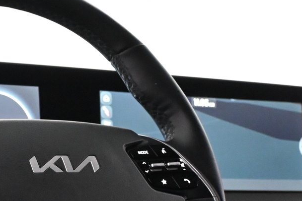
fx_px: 1006
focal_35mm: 120
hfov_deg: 16.8
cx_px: 16
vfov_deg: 11.4
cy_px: 157
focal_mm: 30
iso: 6400
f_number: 4.8
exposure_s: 1/60
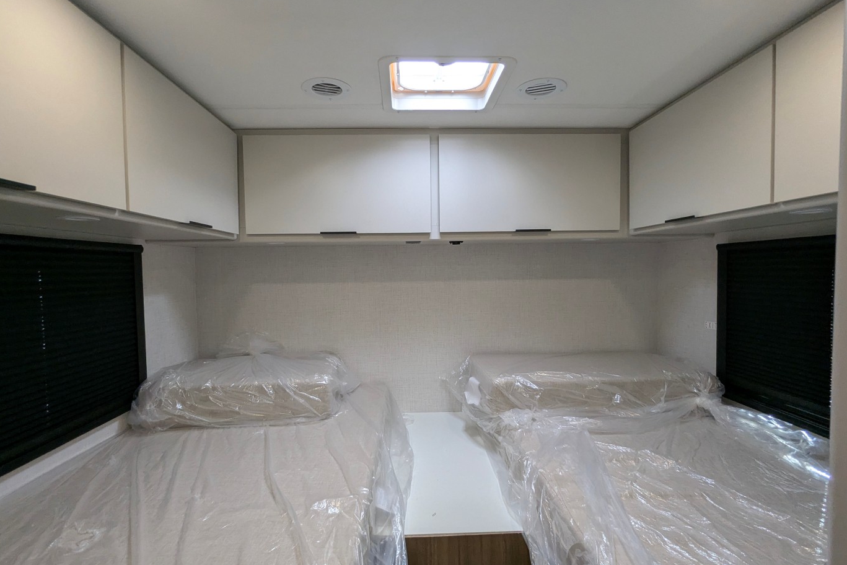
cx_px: 419
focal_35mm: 17
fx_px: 400
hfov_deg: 93.3
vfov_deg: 70.5
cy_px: 291
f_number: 2.2
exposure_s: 1/119
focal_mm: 2.35
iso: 129
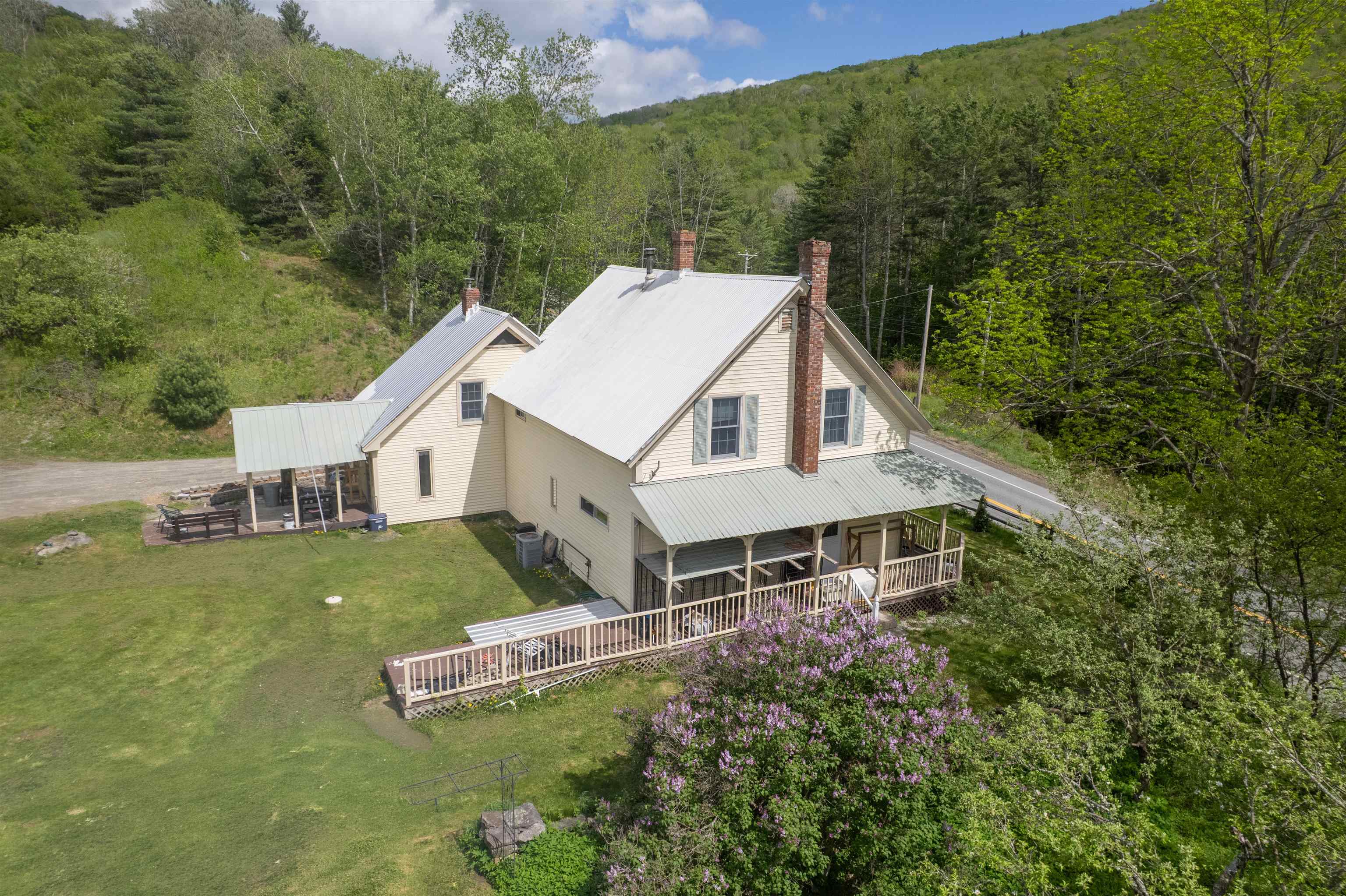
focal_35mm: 22
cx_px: 673
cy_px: 448
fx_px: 822
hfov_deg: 78.6
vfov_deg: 57.2
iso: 100
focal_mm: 8.38
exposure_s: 1/400
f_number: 2.8
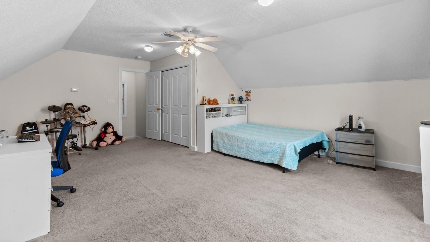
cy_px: 100
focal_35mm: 16
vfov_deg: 66.6
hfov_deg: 99.4
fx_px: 182
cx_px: 212
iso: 100
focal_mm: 10
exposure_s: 1/4
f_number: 4.5
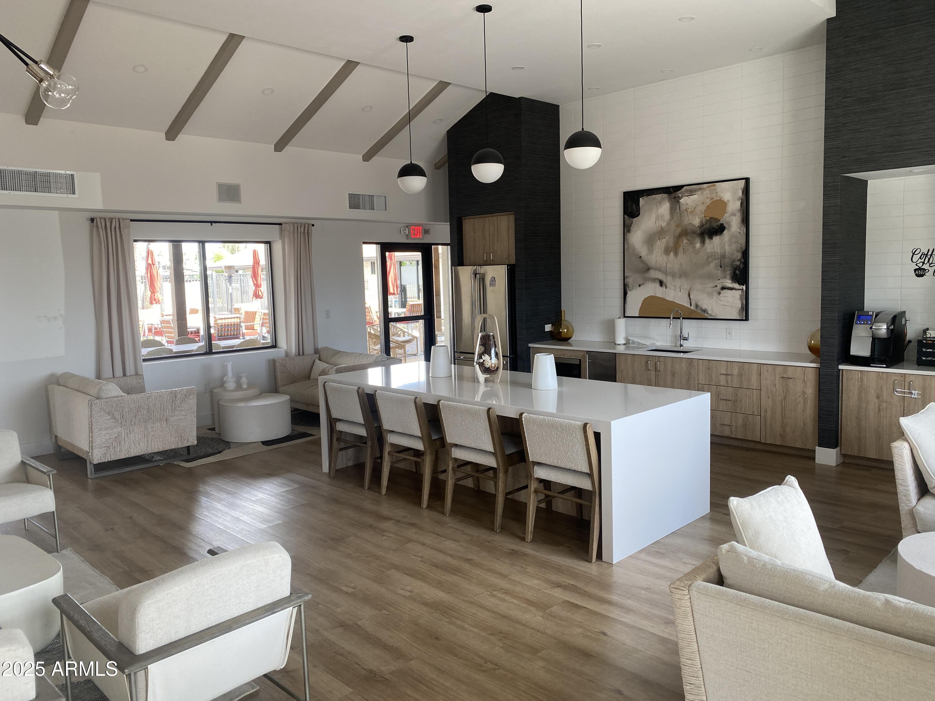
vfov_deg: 53.1
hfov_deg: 67.3
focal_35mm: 26
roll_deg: +1.6
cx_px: 468
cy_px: 350
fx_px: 702
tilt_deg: -5.6
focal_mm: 4.25
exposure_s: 1/121
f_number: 1.8
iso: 64
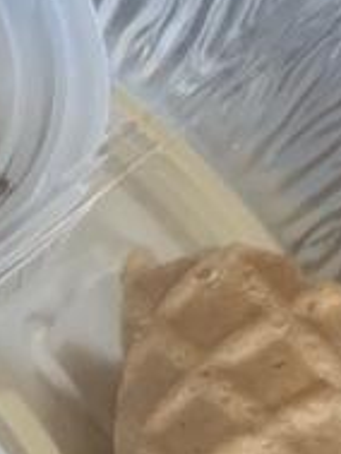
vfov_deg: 11.2
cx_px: -406
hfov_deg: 8.4
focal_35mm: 165
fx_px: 2165
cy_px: 788
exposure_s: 1/84
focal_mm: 4.25
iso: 100
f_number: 1.8
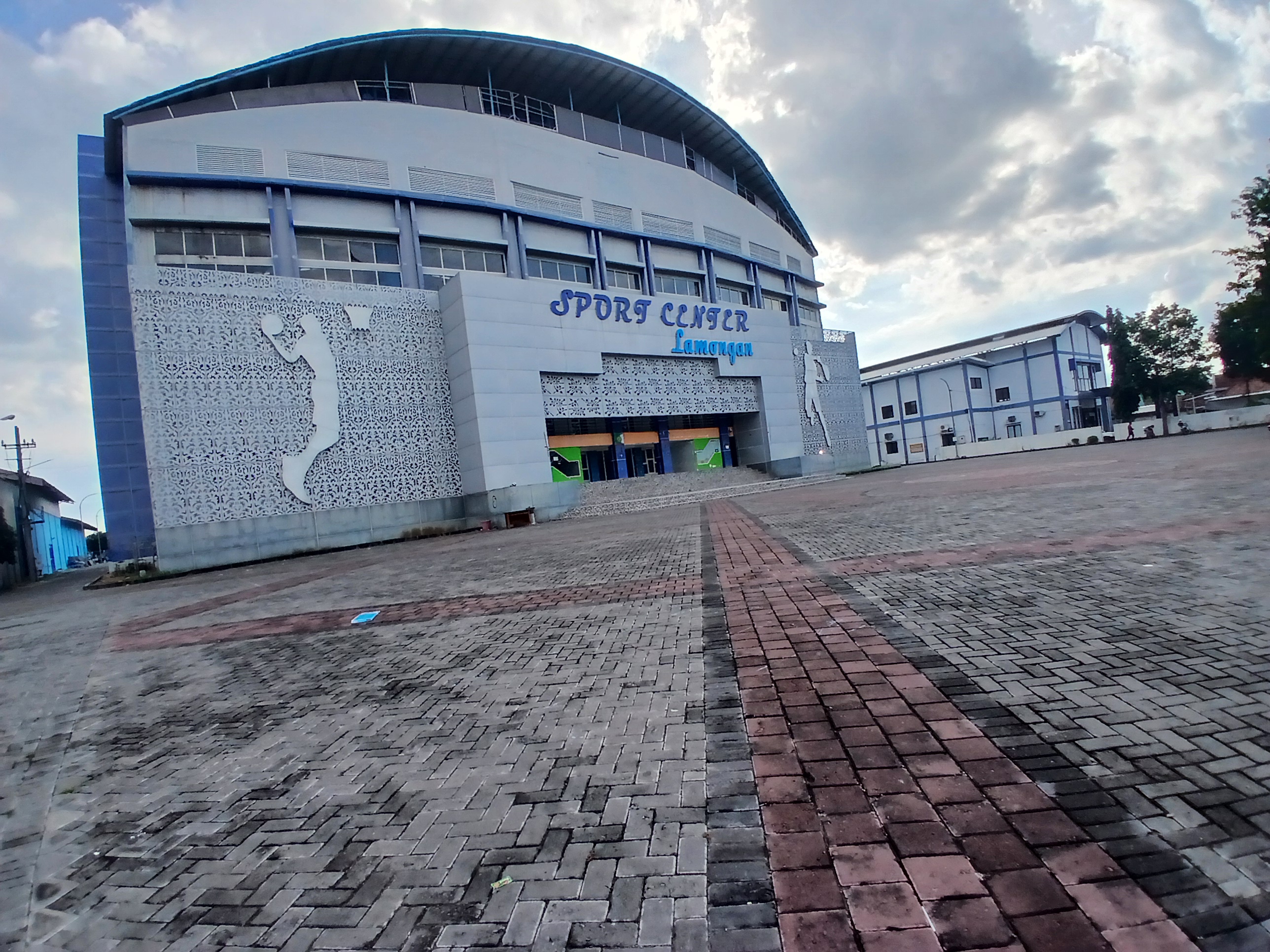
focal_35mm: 17
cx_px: 635
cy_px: 476
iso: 50
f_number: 2.2
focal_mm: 1.4
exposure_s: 1/1033
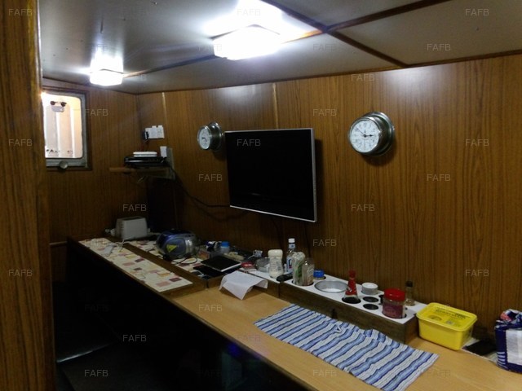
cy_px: 196
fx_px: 362
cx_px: 261
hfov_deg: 71.6
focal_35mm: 24
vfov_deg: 56.8
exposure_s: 1/15
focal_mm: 4.3
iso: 667
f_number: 4.1
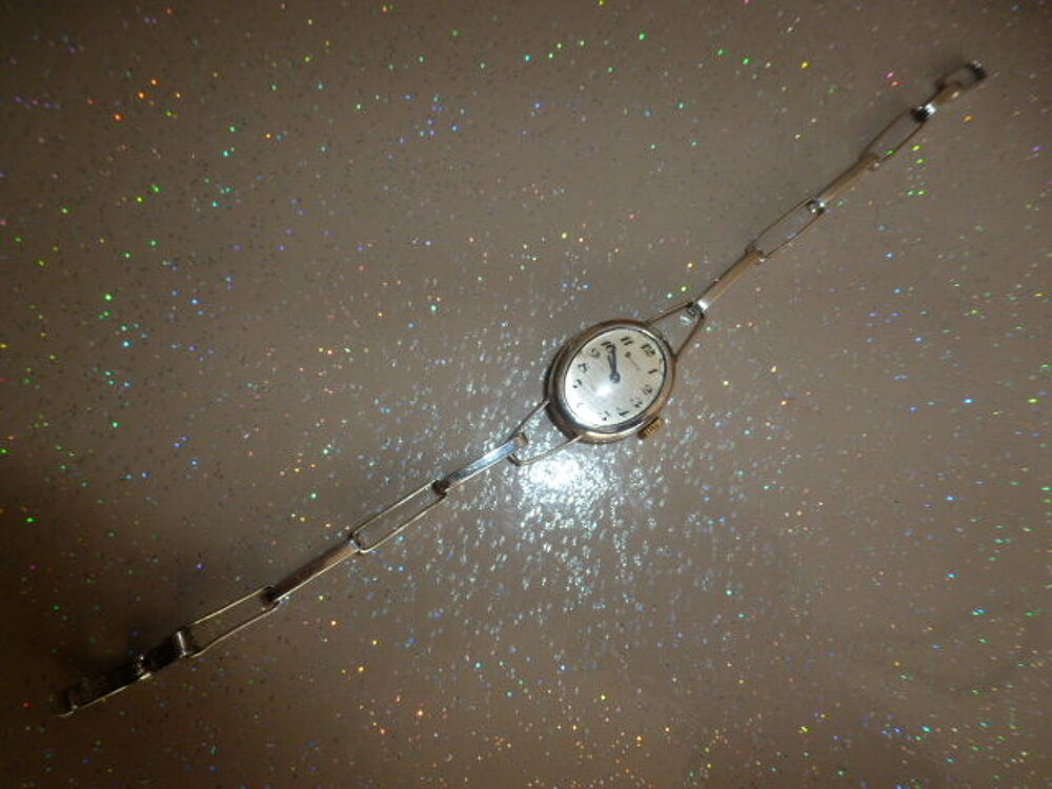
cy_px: 394
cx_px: 526
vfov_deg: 56.8
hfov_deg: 71.6
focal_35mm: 24
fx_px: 729
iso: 125
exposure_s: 1/60
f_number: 3.3
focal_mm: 4.3
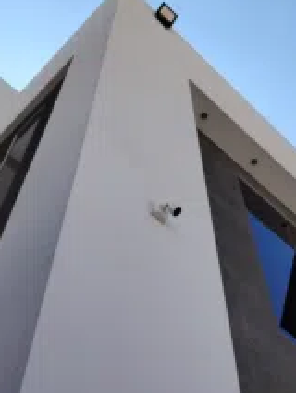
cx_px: 155
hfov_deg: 32.2
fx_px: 513
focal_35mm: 45
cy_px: 168
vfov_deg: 41.9
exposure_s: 1/720
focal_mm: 5.25
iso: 100
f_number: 1.75
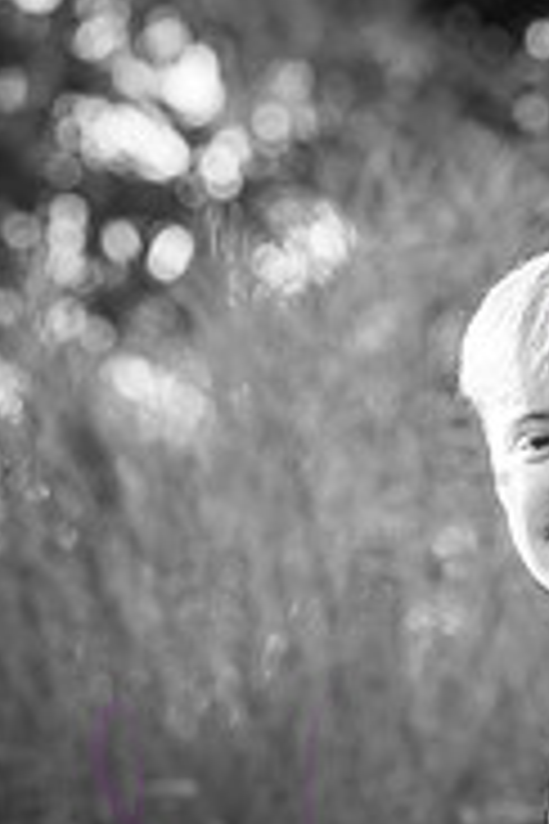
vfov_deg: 7.0
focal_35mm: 295
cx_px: 639
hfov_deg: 4.6
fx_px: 6748
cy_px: 747
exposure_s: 1/320
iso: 800
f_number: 5
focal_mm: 120
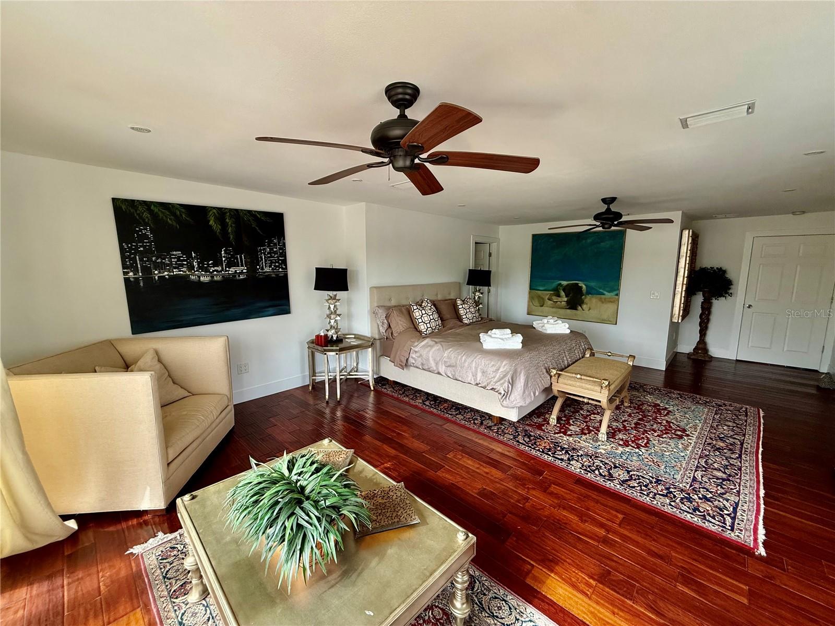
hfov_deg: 102.1
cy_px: 313
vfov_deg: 85.7
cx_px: 418
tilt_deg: -7.2
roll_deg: -1.0
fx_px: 338
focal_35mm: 14
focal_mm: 2.22
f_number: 2.2
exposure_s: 1/99
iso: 125
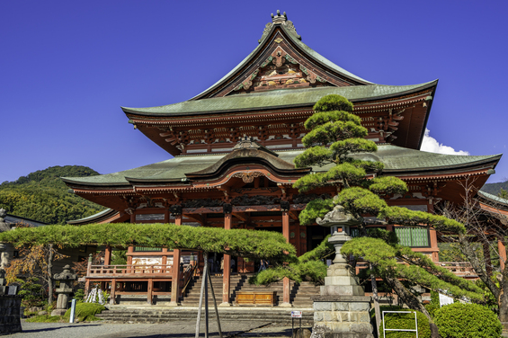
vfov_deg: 38.8
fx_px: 479
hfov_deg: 55.8
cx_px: 268
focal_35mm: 34
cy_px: 158
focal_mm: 30
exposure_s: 1/400
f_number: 8
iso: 160
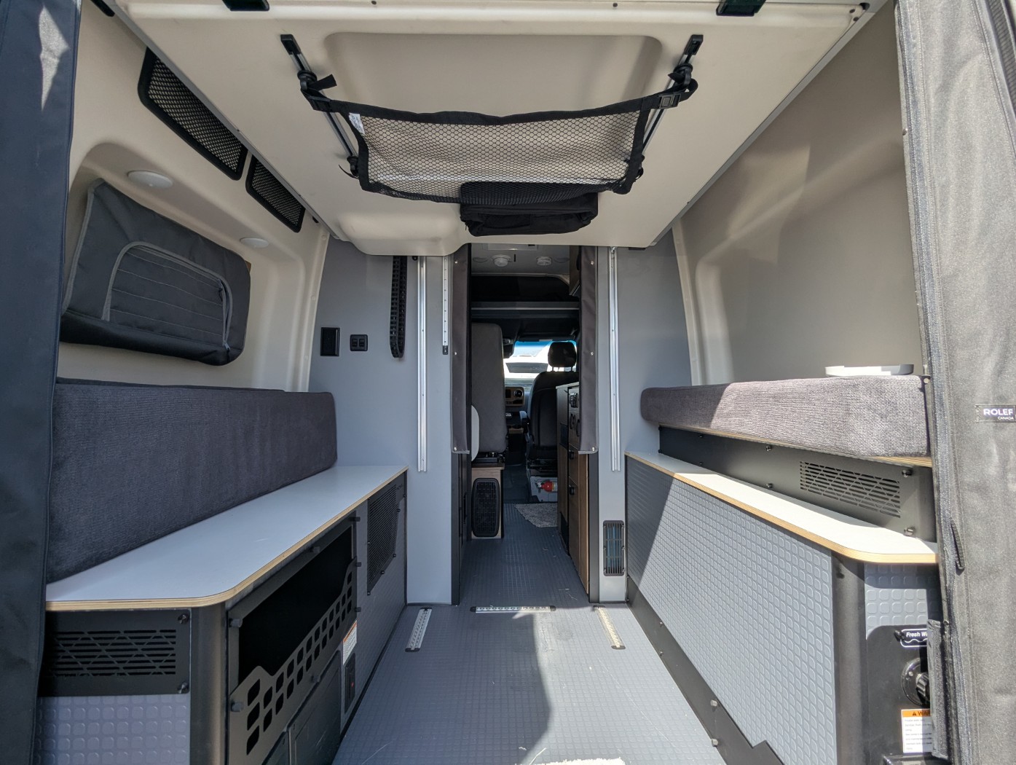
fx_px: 470
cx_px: 508
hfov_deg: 94.4
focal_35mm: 16
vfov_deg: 78.2
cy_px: 382
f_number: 2.2
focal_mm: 2.35
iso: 56
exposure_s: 1/612
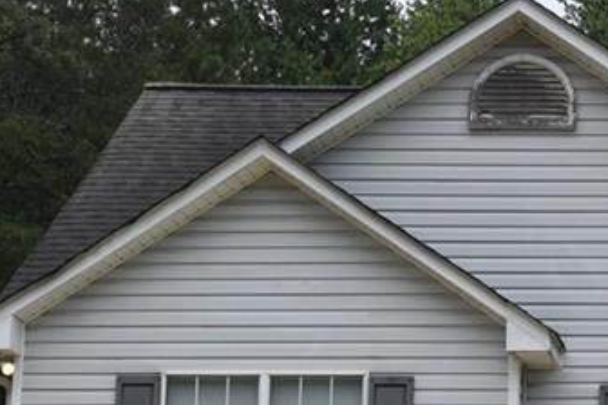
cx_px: 834
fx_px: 2238
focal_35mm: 133
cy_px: 551
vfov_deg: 10.1
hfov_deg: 14.7
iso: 400
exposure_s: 1/800
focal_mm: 29
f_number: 10
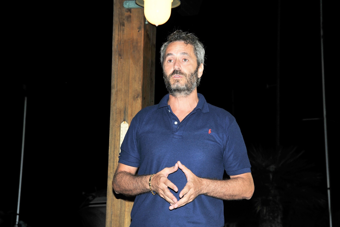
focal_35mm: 76
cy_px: 113
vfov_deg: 17.9
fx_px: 718
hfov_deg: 26.7
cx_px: 171
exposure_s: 1/200
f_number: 8
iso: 200
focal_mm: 75
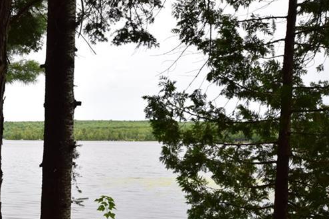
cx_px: -10
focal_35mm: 62
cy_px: 170
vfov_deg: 21.7
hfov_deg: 29.9
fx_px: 567
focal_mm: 20
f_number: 9
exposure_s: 1/125
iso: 400
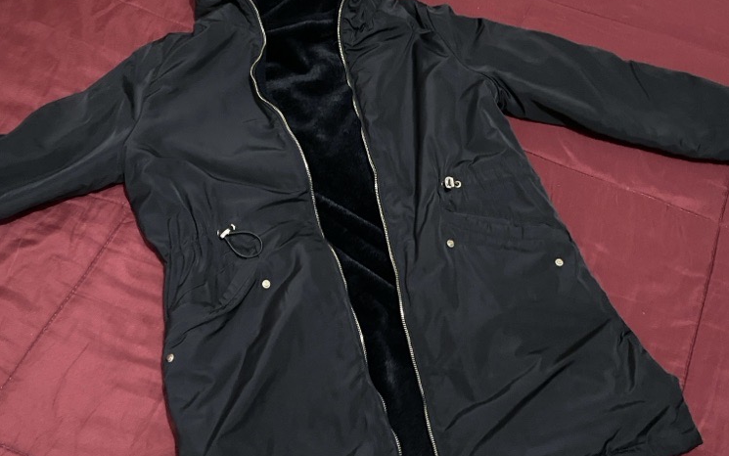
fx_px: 735
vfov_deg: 34.4
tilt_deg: -58.4
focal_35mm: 37
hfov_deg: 52.7
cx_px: 366
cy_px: 201
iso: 1000
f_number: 1.8
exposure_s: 1/20
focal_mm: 4.25
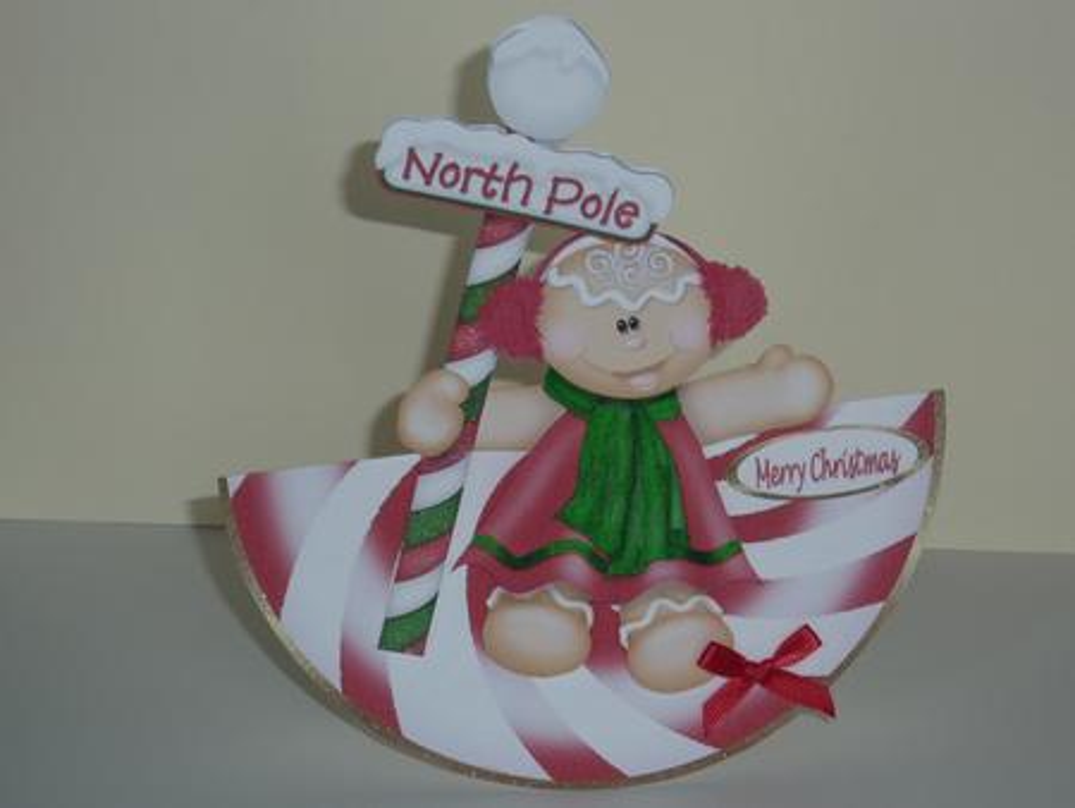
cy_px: 404
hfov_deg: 25.0
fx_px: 2424
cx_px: 538
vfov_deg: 18.9
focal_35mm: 78
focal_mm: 12.8
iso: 100
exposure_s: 1/40
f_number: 4.2
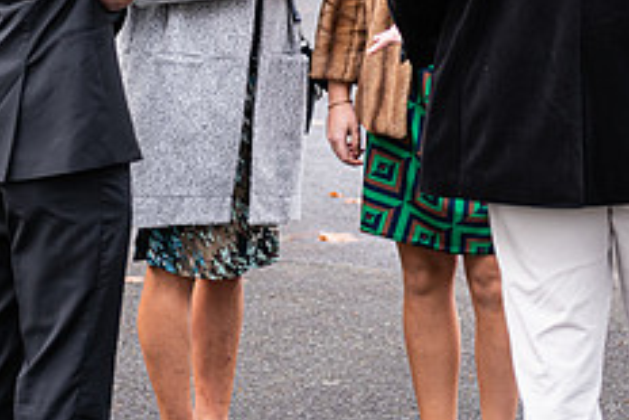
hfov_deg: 11.7
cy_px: -96
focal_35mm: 175
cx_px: 277
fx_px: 3059
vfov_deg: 7.8
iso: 200
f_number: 3.5
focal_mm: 70
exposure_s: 1/250
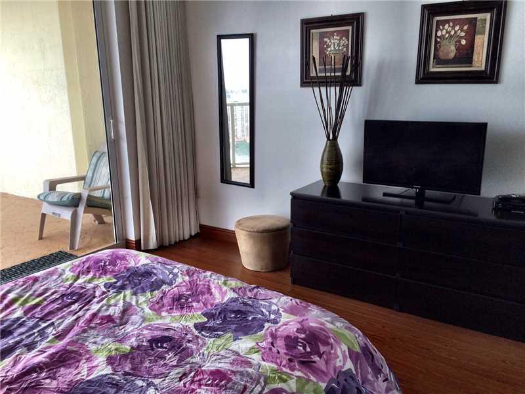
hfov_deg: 61.7
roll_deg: +1.7
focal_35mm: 29
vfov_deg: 48.2
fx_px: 440
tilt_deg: -12.3
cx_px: 262
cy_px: 197
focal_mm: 4.15
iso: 50
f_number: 2.2
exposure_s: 1/120
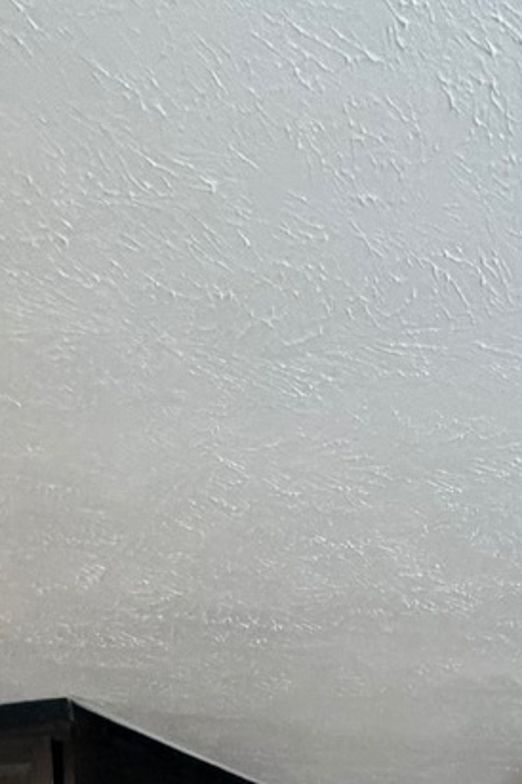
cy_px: 1339
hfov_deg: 19.8
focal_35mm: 51
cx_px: 928
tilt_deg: -7.8
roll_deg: -0.5
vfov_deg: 23.8
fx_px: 1109
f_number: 2.2
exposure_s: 1/60
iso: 400
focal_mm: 2.22
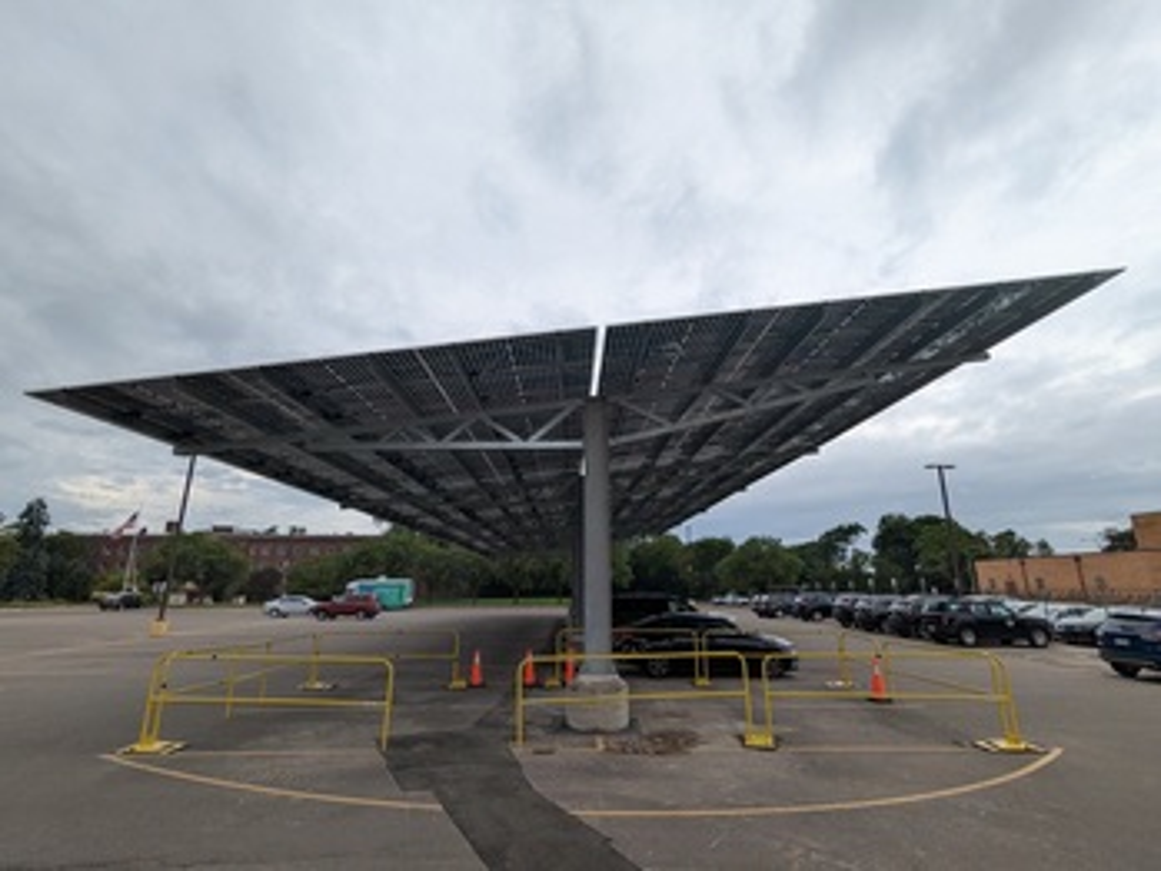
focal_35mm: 16
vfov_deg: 78.1
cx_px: 580
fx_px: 537
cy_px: 436
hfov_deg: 94.5
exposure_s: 1/1631
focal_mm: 2.35
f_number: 2.2
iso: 54
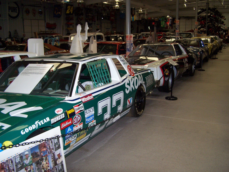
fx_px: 251
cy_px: 86
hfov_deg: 49.0
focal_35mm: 38
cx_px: 114
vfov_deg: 37.7
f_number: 2.8
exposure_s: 1/60
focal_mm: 6.3
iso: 140
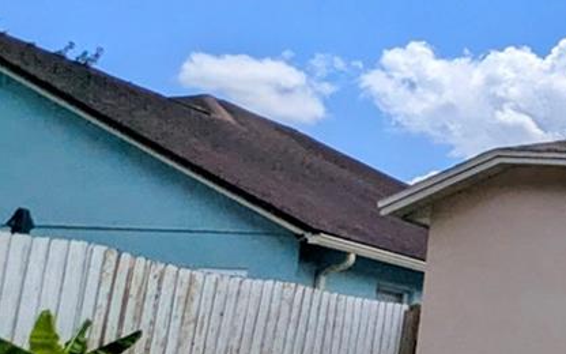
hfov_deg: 20.8
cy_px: 261
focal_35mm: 65
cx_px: 1039
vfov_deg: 19.9
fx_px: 1003
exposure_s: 1/3205
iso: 48
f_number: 2.2
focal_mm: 2.35
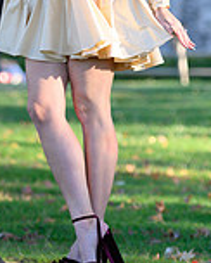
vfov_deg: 6.8
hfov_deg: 5.5
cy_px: -40
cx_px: 54
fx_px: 2205
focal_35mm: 283
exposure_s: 1/4000
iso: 1600
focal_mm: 102
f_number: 3.2
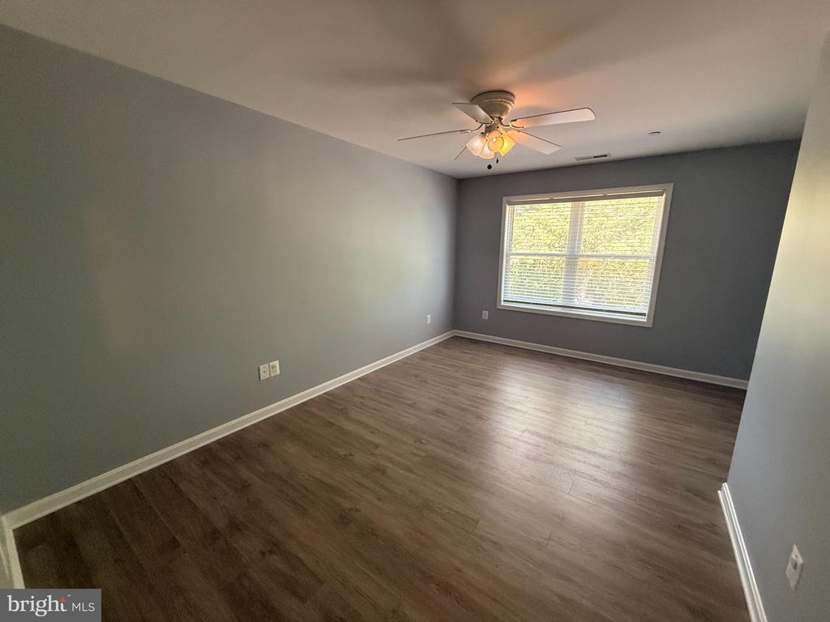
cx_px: 415
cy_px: 311
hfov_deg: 102.1
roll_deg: -0.1
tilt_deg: -11.0
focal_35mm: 14
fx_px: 336
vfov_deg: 85.7
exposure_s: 1/120
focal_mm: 2.22
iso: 500
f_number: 2.2
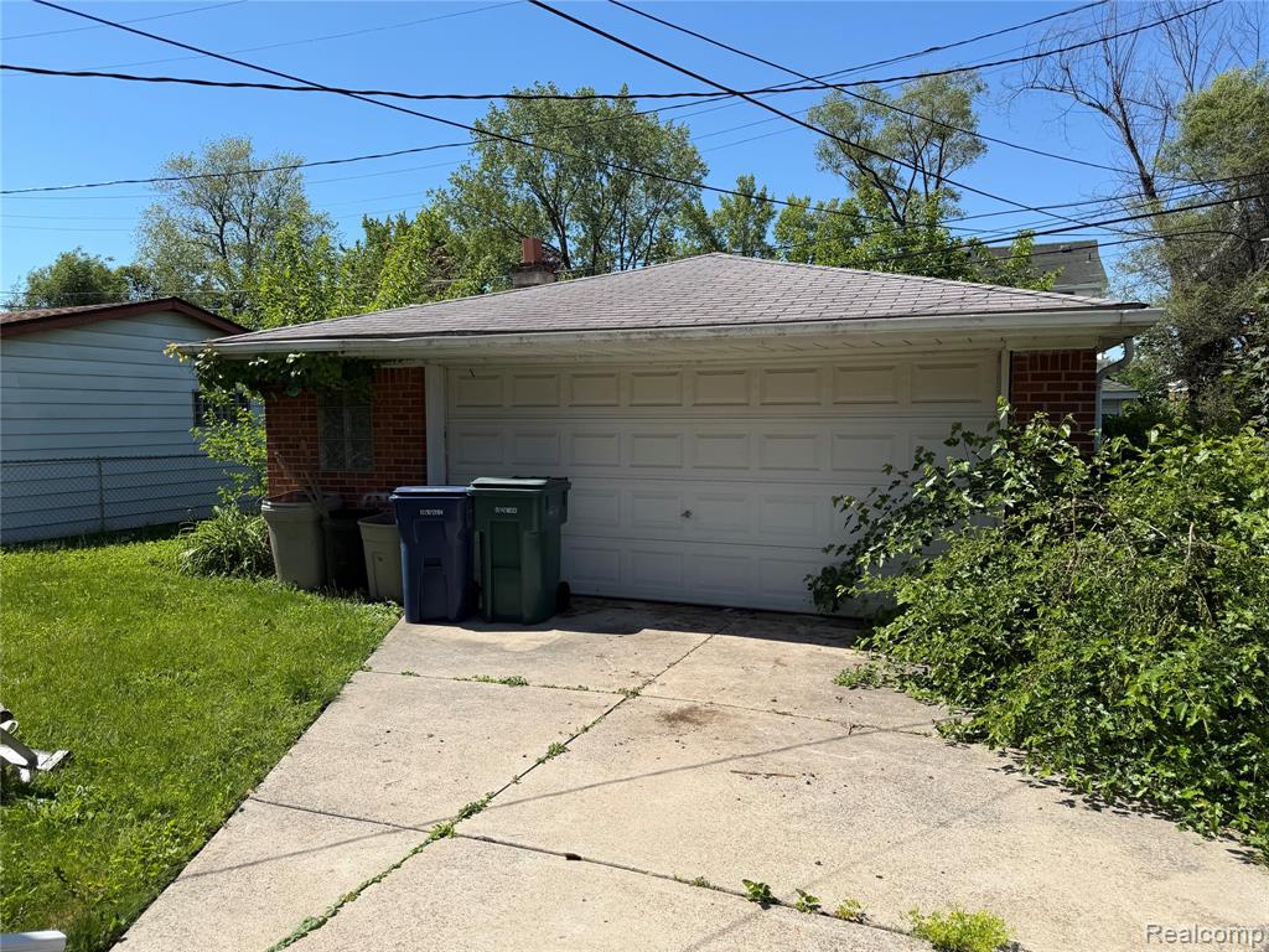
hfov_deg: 71.6
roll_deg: -0.3
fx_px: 880
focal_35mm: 24
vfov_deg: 56.8
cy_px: 476
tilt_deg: -5.6
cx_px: 634
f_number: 1.78
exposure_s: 1/3759
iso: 80
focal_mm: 6.76
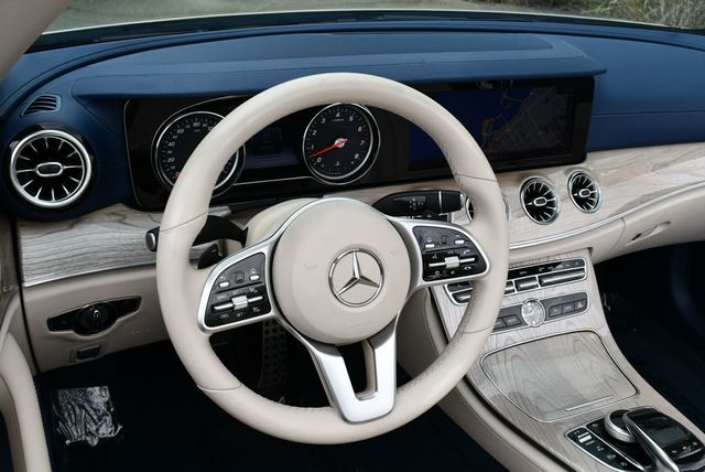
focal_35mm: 36
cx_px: 352
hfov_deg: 53.1
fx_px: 706
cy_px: 236
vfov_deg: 36.9
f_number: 8
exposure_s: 1/250
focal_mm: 18
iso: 180
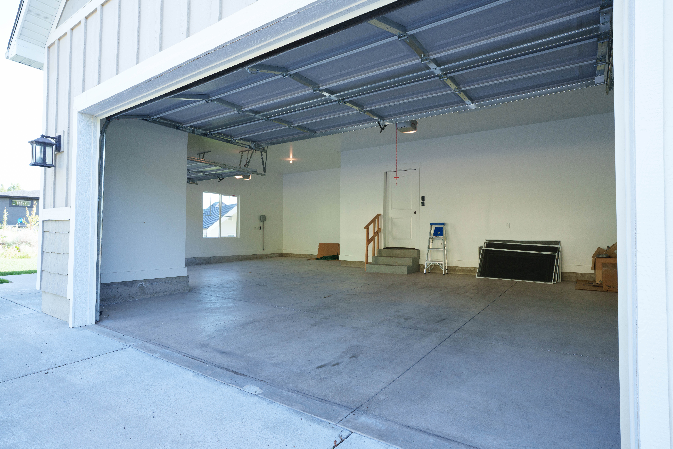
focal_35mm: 20
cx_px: 336
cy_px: 224
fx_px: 374
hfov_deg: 84.0
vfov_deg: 61.9
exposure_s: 1/100
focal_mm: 20
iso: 320
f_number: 7.1
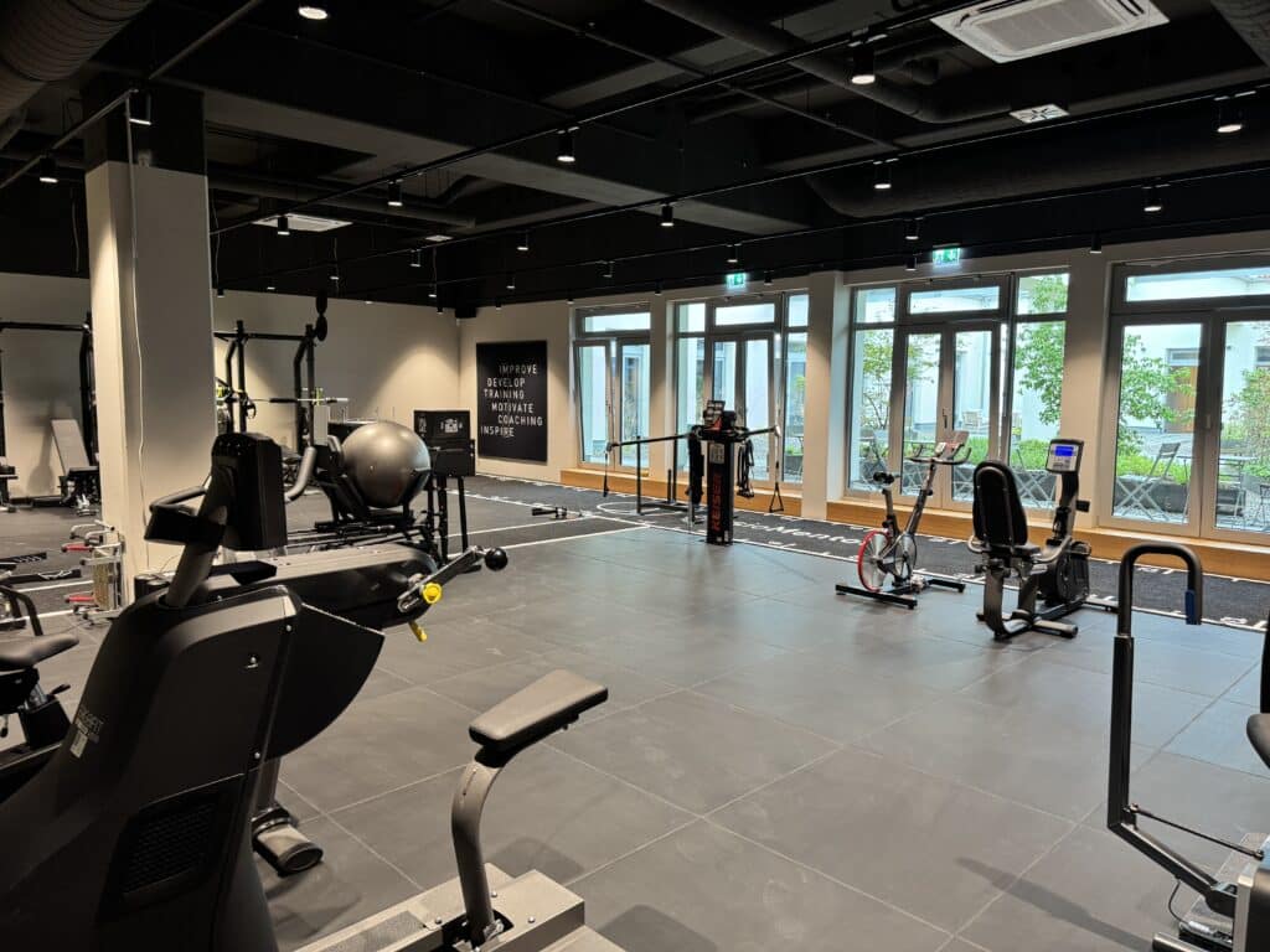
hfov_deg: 71.6
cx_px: 635
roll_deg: -0.3
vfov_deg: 56.8
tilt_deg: -5.5
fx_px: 881
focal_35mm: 24
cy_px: 476
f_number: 1.78
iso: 160
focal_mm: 6.76
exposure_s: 1/50
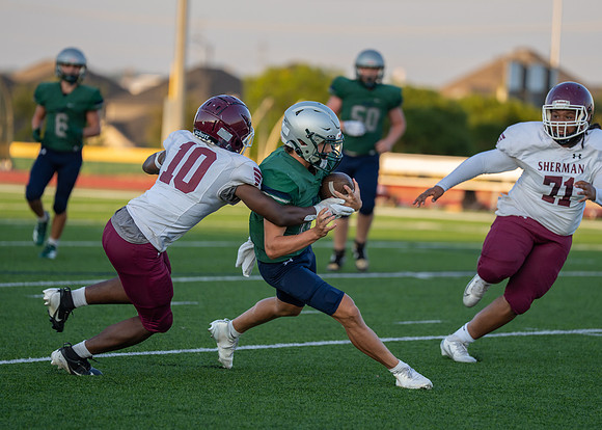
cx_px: 341
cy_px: 184
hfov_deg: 8.3
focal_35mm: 244
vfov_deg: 5.9
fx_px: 4163
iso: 320
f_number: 2.8
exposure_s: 1/1250
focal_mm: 200
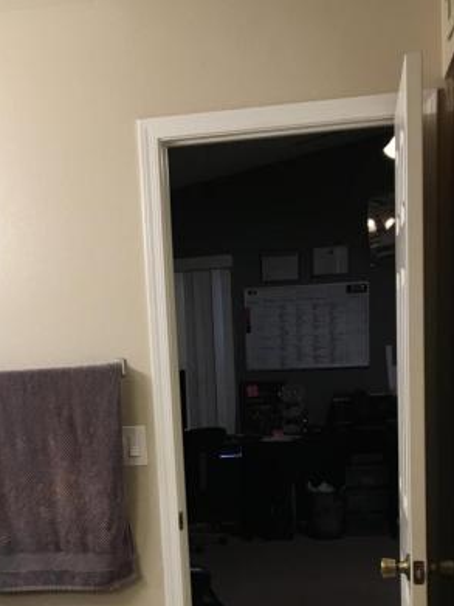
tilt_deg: -9.3
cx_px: 160
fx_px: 997
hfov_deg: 25.5
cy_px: 521
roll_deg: +3.8
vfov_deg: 32.5
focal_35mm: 57
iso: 80
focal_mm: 4.15
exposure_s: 1/30
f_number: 2.2
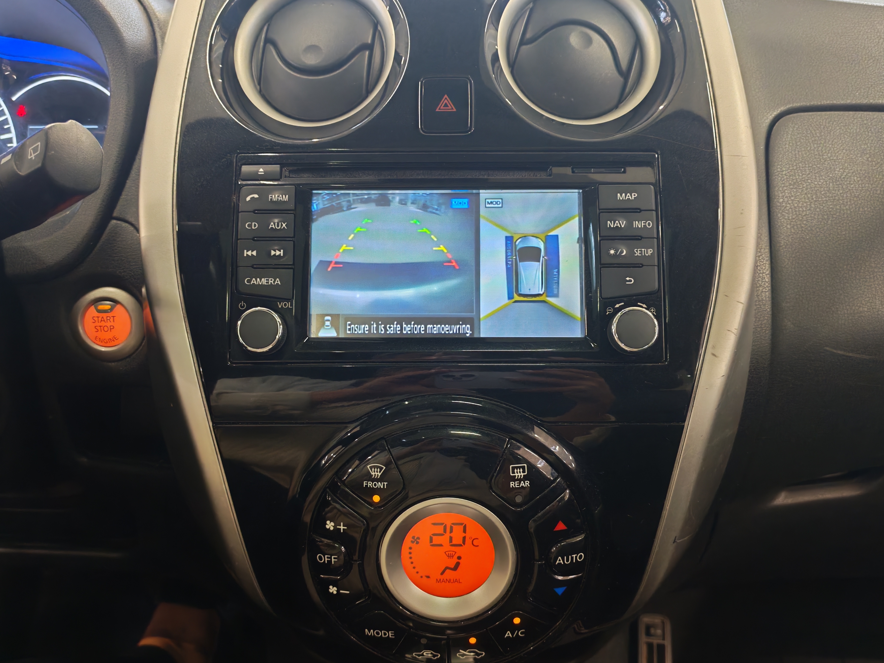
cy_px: 332
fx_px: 792
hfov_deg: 58.4
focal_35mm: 31
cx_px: 442
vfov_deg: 45.4
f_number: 1.9
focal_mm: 6.12
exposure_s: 1/50
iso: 800
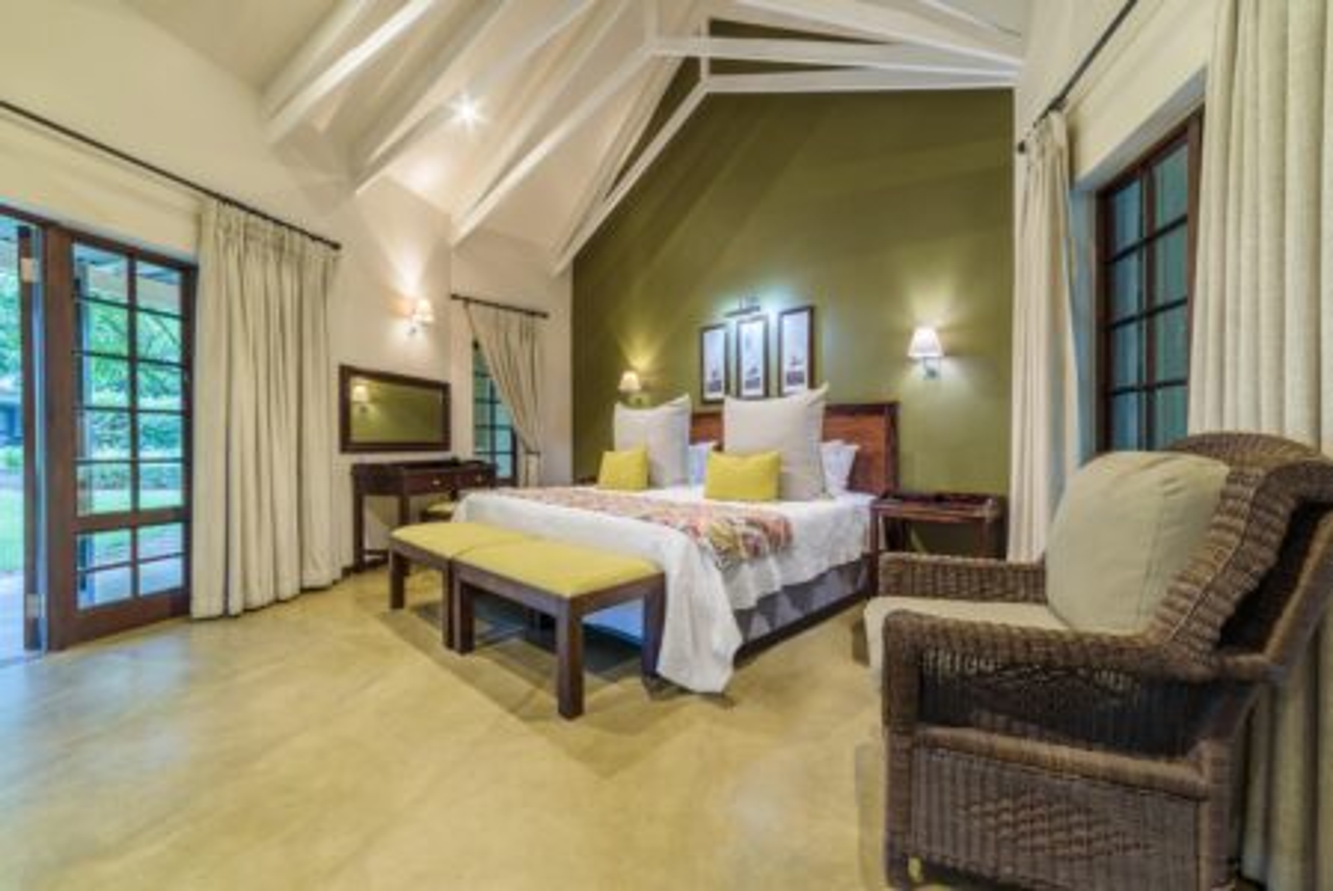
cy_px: 446
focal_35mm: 14
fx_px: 519
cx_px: 666
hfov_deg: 104.2
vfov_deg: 81.3
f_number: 8
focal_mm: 14
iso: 100
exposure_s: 1/4
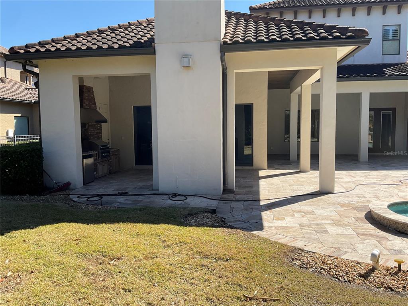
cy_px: 153
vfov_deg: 48.2
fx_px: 342
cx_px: 204
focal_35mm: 29
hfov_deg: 61.7
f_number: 1.8
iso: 16
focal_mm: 3
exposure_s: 1/1121
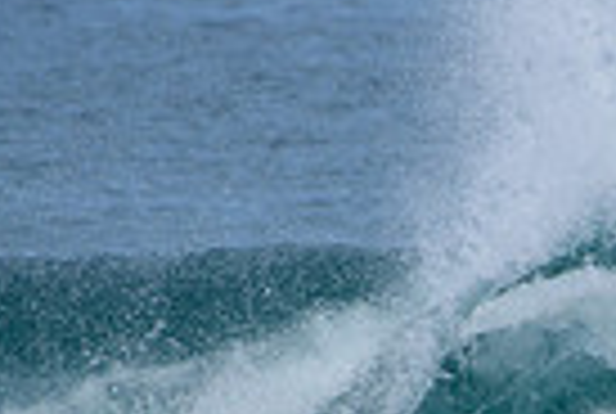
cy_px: 547
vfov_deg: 0.7
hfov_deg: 1.0
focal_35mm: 2114
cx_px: 989
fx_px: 36251
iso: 250
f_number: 6.3
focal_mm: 500
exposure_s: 1/2500
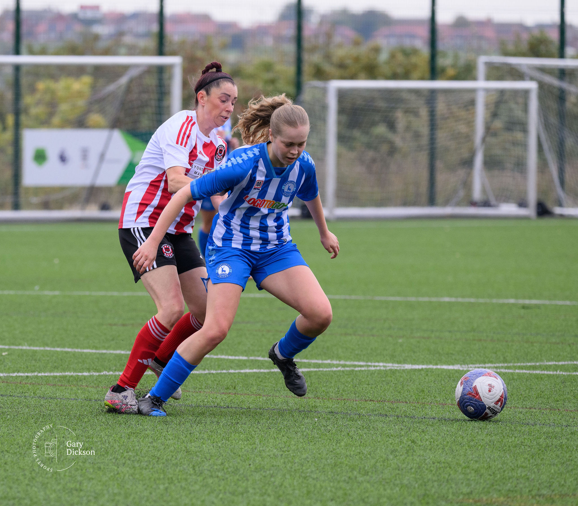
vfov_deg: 4.5
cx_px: 134
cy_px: 265
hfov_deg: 5.2
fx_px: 6379
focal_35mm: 359
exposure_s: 1/1250
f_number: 5
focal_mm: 220
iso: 1250
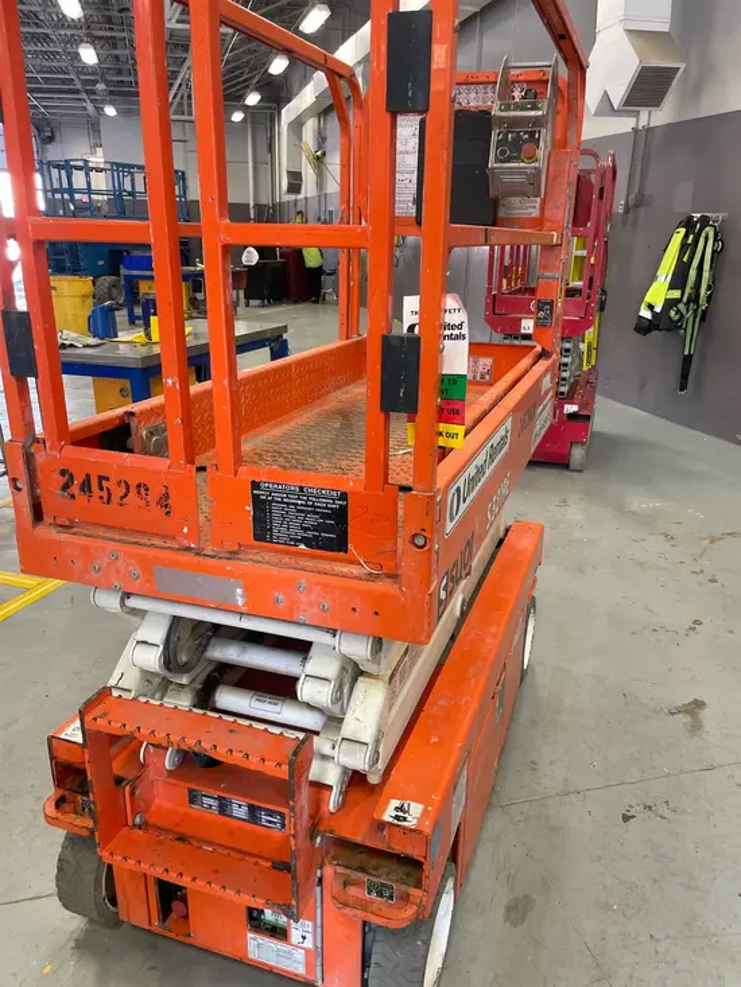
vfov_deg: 67.3
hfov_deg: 53.1
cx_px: 370
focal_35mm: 26
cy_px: 494
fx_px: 742
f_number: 1.6
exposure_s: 1/60
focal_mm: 4.2
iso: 160
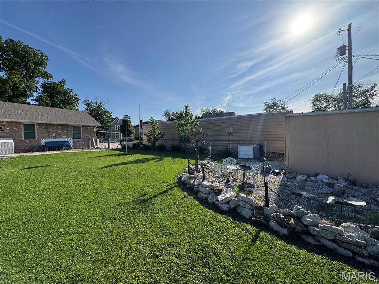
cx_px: 190
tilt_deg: -1.8
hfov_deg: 102.1
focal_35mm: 14
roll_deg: -0.2
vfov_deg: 85.7
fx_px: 153
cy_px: 142
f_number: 2.2
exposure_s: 1/2494
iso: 40
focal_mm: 2.22
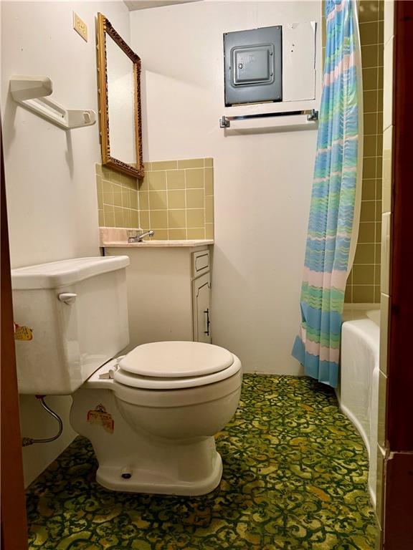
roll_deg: +0.9
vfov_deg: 71.6
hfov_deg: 56.8
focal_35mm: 24
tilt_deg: -5.0
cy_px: 275
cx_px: 206
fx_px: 382
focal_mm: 6.76
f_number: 1.78
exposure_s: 1/60
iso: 250
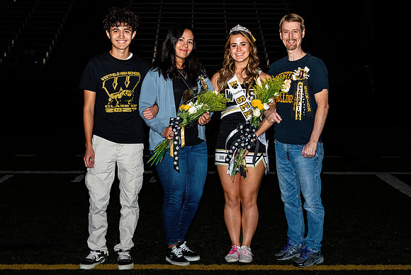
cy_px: 138
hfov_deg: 30.9
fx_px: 745
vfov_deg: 20.9
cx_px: 210
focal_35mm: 65
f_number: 5
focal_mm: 38
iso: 320
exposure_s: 1/200
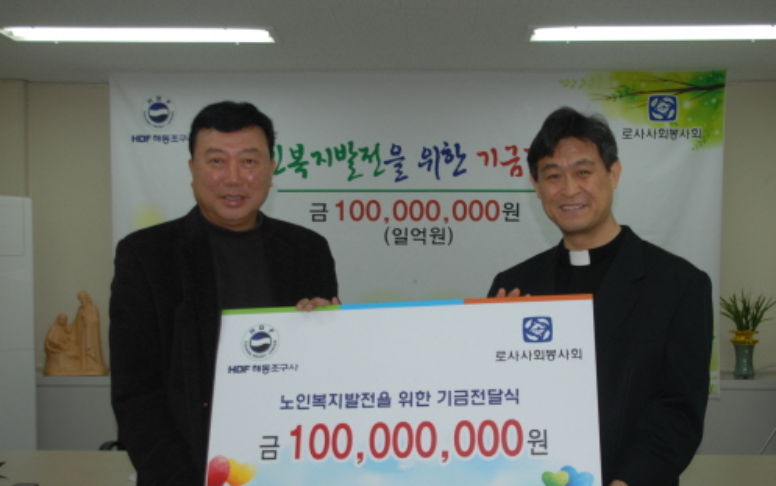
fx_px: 1015
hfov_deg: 41.8
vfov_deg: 26.8
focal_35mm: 48
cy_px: 293
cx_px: 408
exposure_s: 1/60
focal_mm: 26
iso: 200
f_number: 4
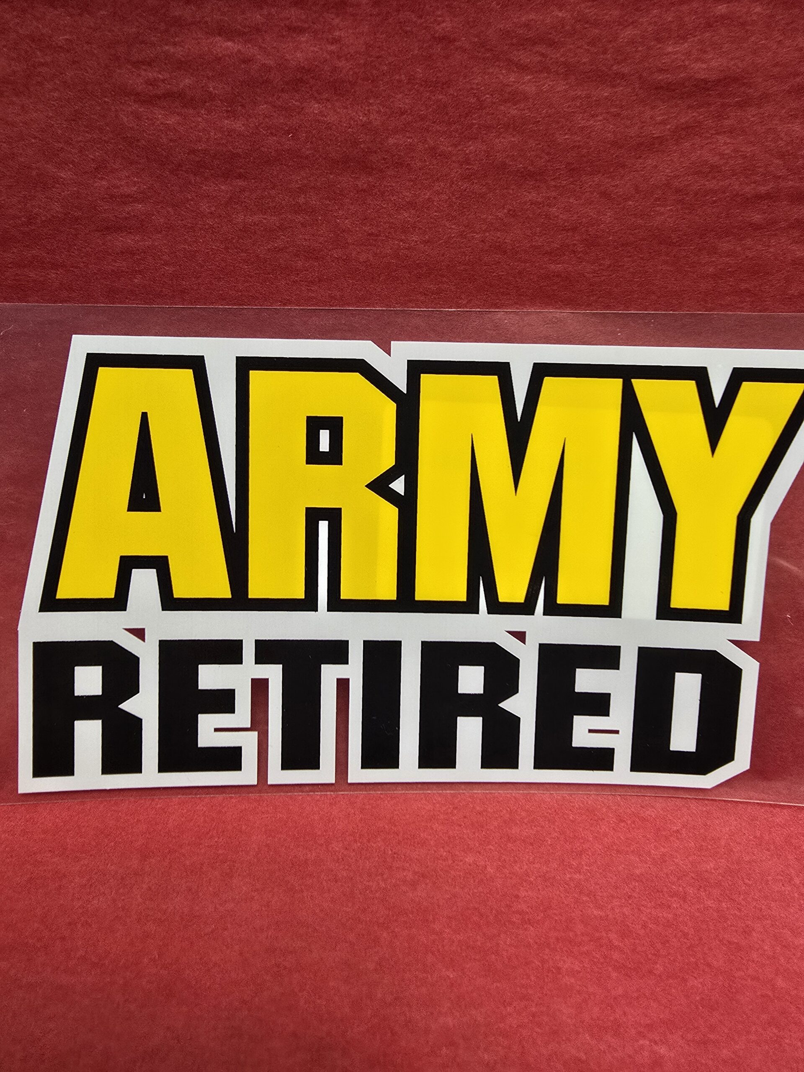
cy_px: 536
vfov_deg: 106.2
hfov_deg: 89.9
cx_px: 402
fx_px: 403
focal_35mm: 13
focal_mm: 2.2
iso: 160
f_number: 2.2
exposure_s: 1/56.5
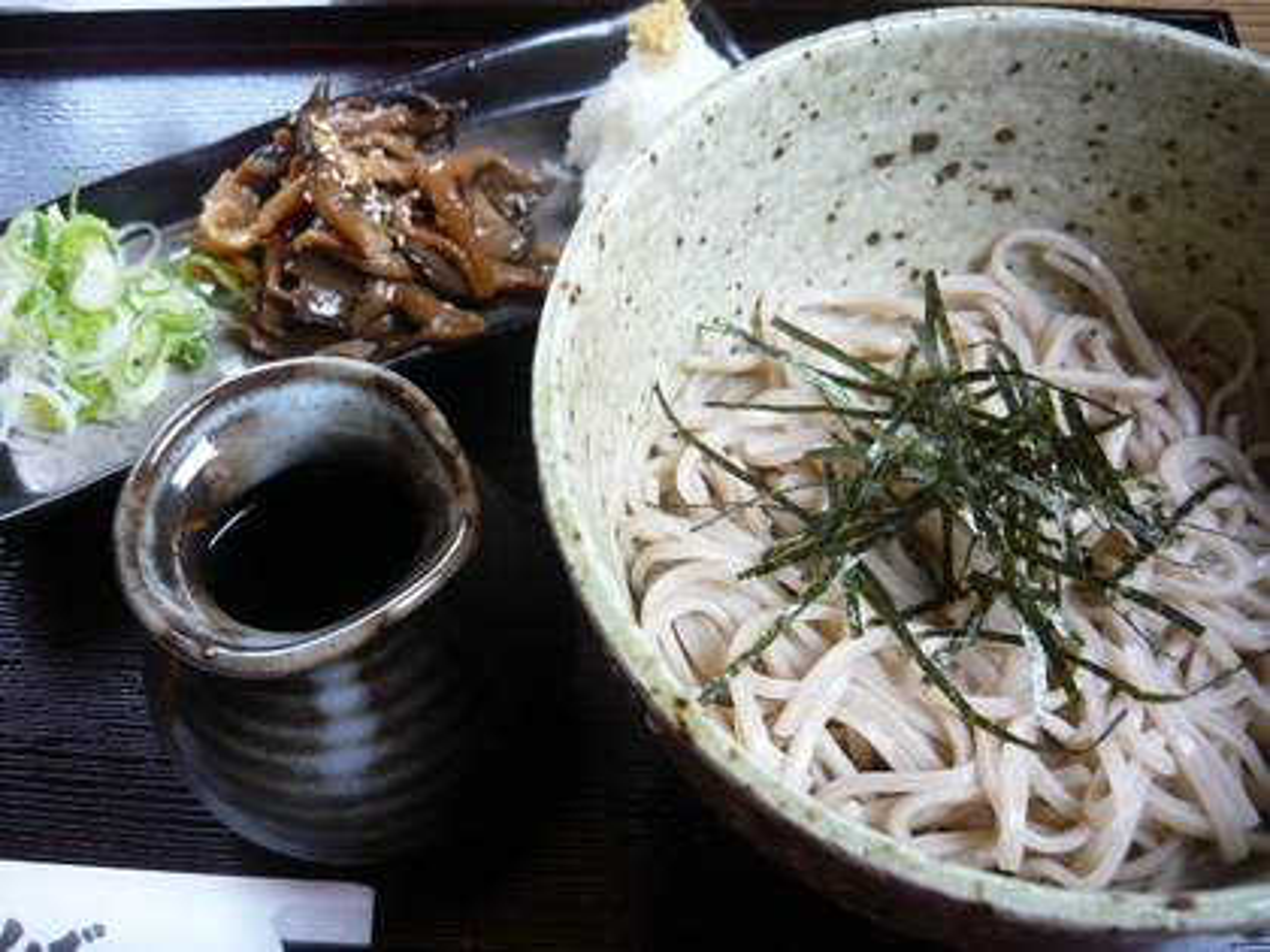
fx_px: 1211
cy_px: 476
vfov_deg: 42.9
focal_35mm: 33
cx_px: 635
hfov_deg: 55.4
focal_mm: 5.5
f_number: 2.8
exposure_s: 1/40
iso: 100
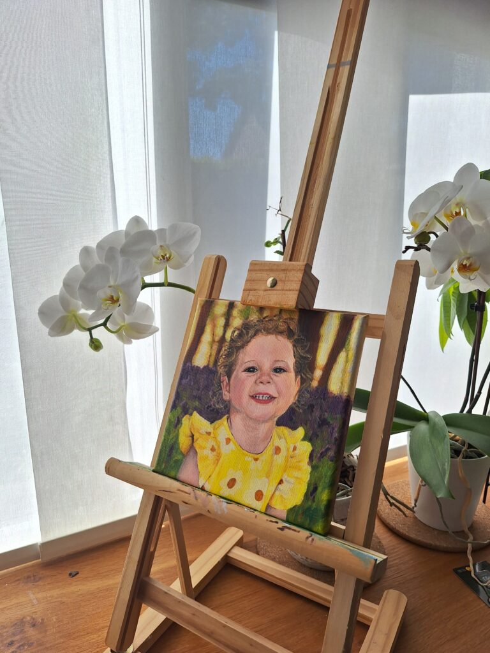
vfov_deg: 73.9
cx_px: 245
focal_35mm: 23
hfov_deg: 58.9
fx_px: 434
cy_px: 326
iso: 40
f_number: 1.8
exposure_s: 1/639
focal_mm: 5.54
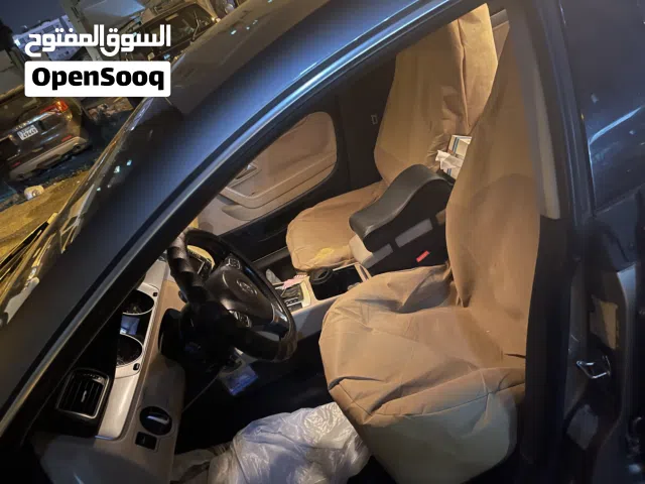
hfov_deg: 67.3
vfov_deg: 53.1
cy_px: 242
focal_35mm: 26
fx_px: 484
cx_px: 322
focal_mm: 5.1
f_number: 1.6
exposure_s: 1/9
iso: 1000
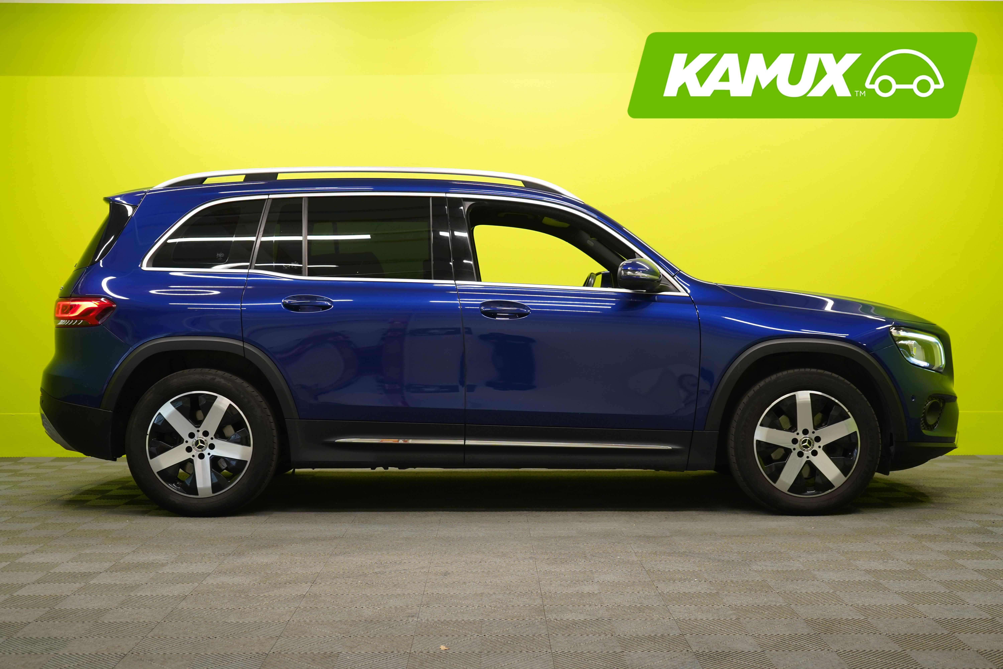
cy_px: 334
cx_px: 502
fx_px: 1337
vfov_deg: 28.1
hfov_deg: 41.1
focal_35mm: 48
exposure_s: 1/25
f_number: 5
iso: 400
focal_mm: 48
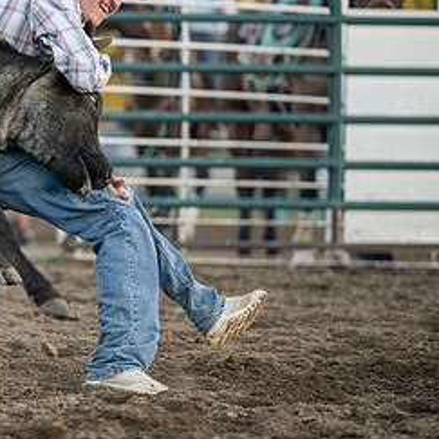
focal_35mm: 321
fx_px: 4606
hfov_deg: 5.4
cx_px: -70
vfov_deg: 5.5
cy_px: 207
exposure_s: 1/400
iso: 400
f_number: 2.8
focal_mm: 140
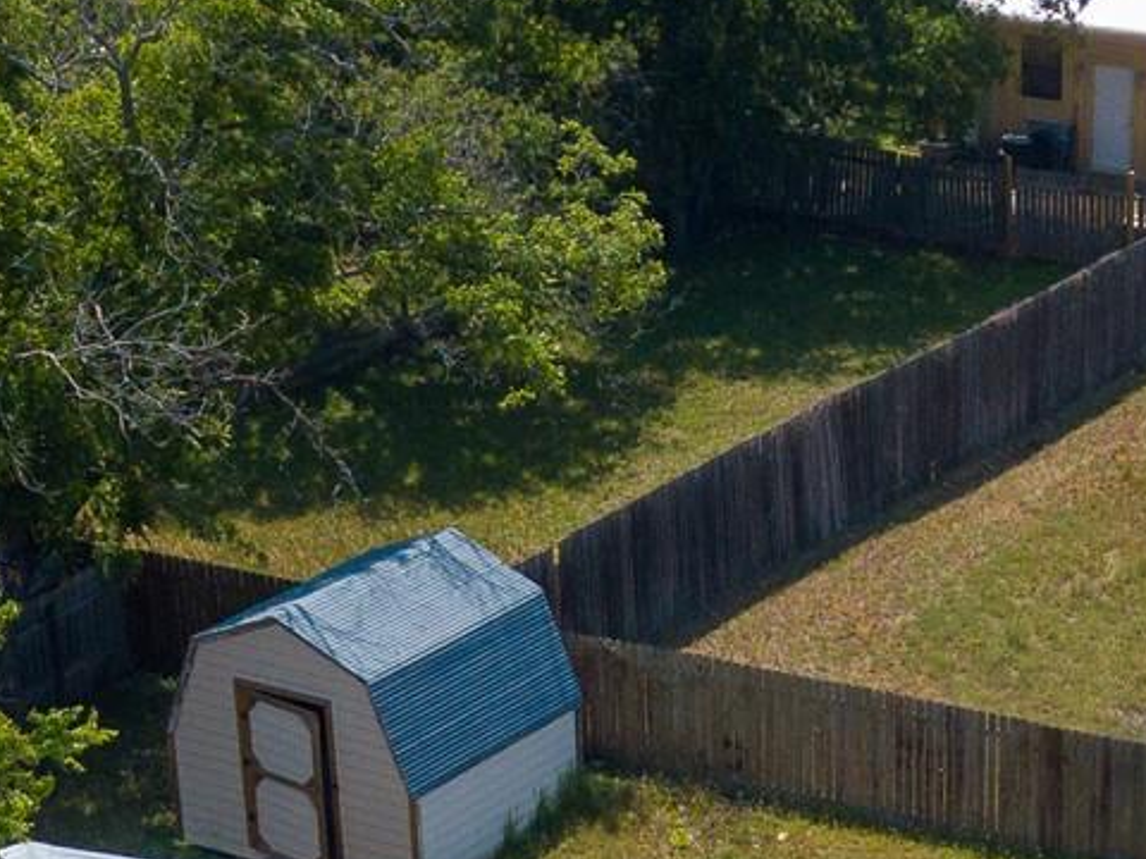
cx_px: 828
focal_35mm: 111
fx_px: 3675
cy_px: 1263
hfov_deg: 17.6
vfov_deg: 12.7
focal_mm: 4.73
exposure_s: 1/2400
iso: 100
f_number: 2.2
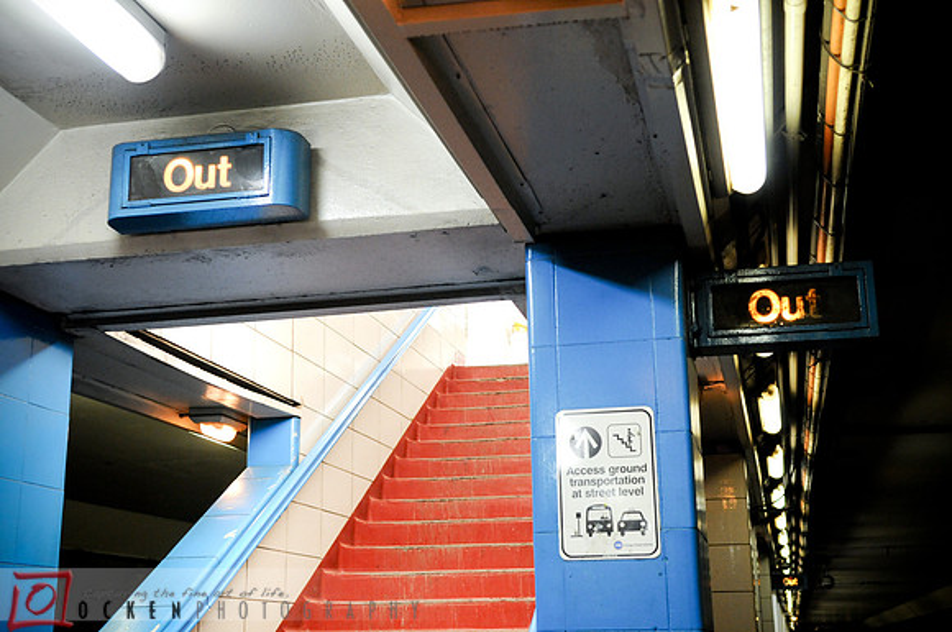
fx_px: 1268
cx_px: 476
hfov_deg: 41.2
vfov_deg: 28.0
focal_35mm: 48
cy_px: 316
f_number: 3.2
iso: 1000
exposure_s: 1/80
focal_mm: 32
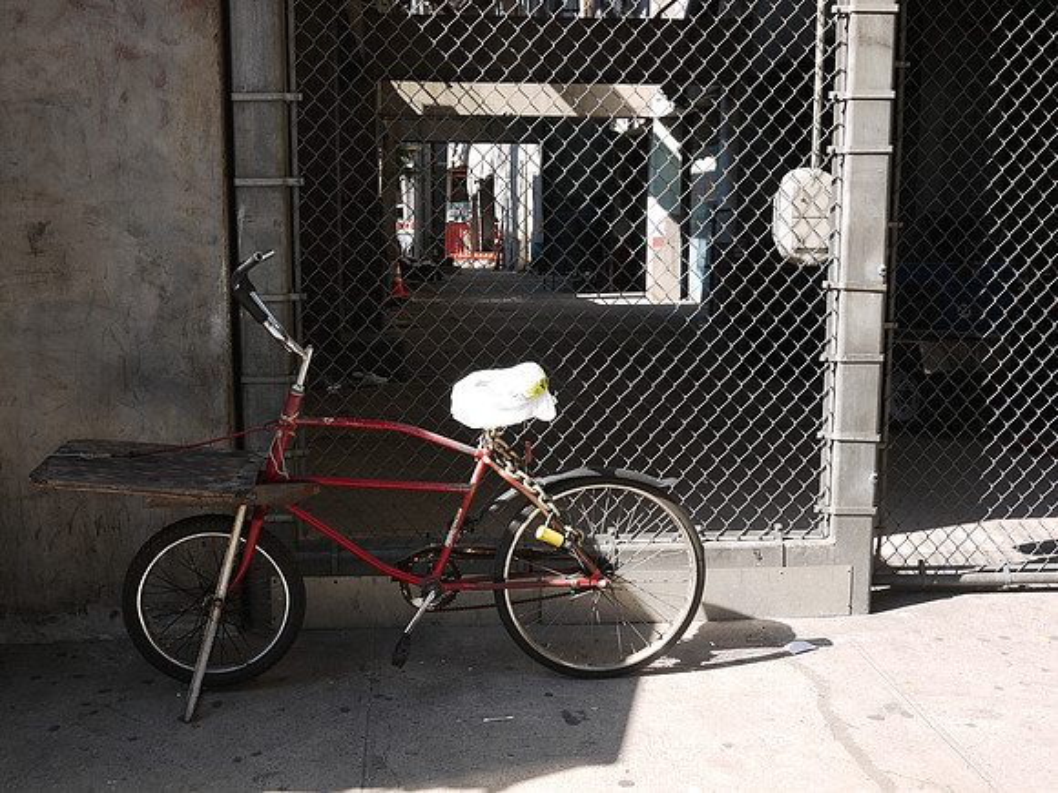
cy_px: 396
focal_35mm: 40
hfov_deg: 46.8
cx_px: 529
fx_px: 1223
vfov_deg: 36.0
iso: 100
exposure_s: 1/125
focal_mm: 20
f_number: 5.6
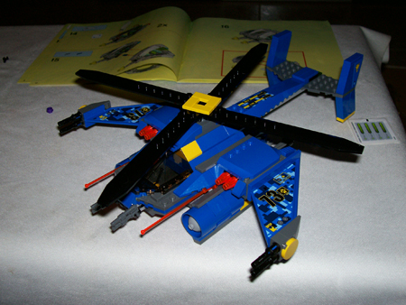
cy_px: 152
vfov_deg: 34.4
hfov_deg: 44.8
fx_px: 493
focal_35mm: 42
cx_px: 203
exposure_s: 1/68.5
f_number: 2.9
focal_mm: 7
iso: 80
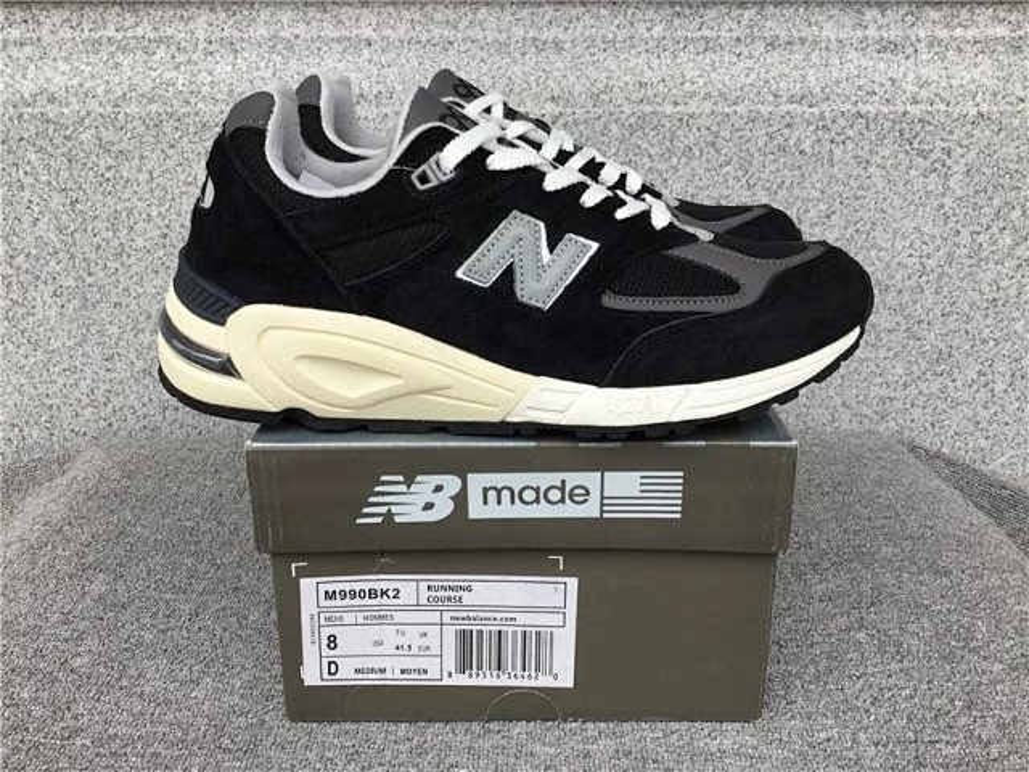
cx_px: 514
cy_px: 386
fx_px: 922
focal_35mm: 31
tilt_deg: -19.5
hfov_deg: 58.4
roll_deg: +0.7
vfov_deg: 45.4
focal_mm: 3.3
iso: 25
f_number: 2.4
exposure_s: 1/100
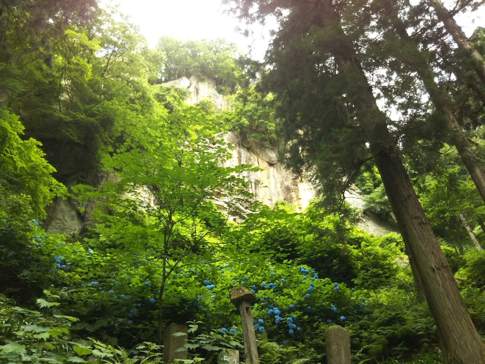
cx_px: 242
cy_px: 182
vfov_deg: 46.8
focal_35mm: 30
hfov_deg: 60.0
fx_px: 420
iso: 80
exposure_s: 1/120
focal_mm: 4
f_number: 2.2
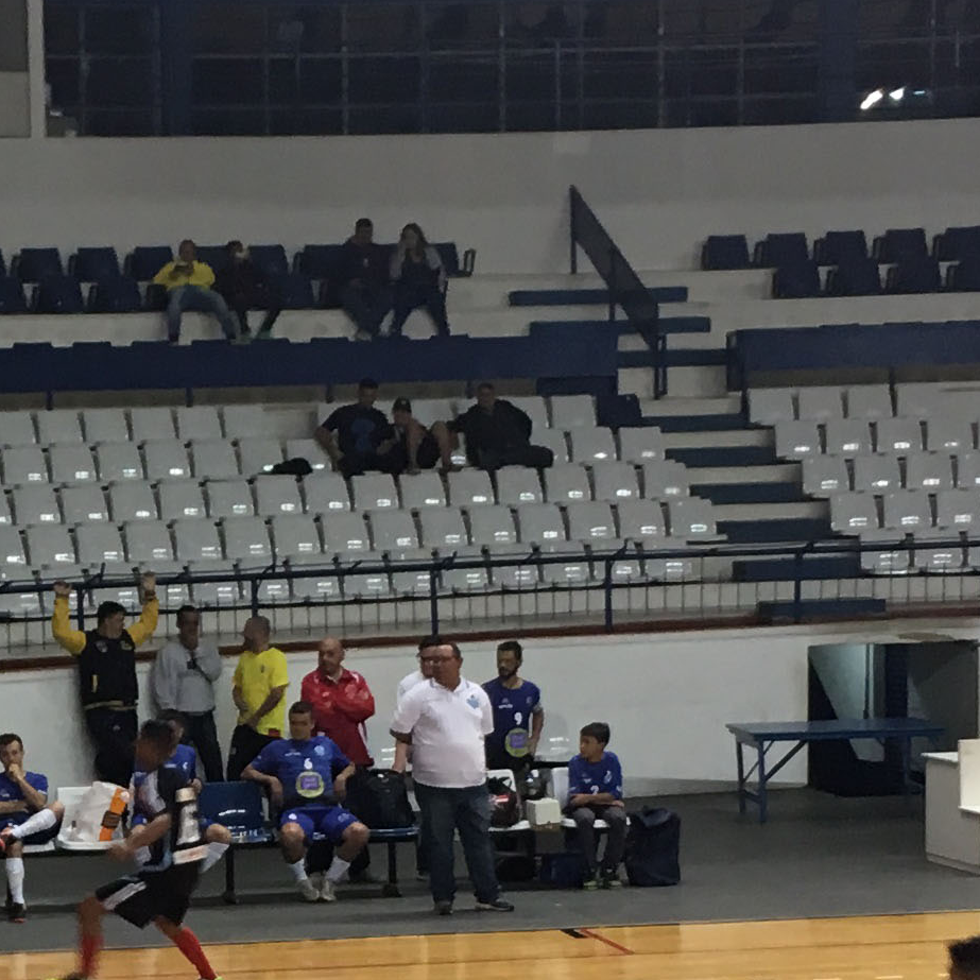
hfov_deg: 15.2
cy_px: 906
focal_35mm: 112
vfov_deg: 15.4
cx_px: -45
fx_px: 3587
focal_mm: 4.15
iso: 64
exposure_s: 1/30
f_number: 2.2
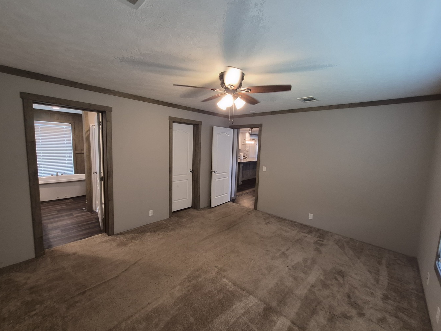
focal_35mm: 14
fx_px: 178
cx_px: 218
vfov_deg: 85.7
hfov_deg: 102.1
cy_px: 164
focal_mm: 1.74
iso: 250
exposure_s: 1/60
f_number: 2.2
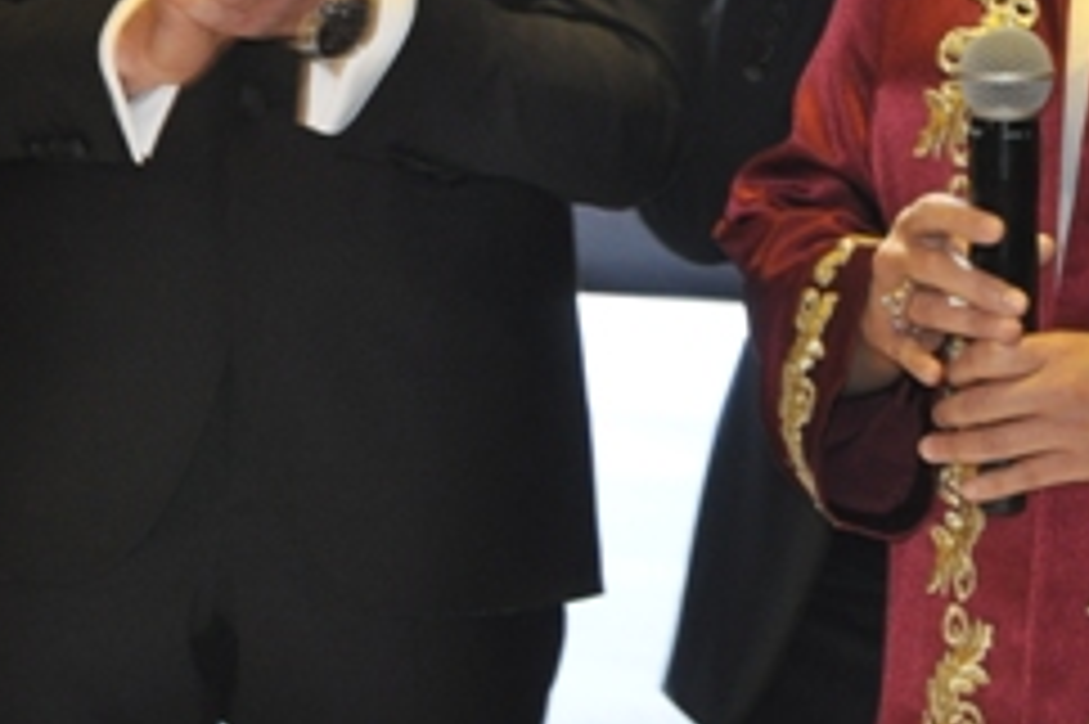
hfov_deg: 10.0
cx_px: 396
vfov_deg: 6.6
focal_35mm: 206
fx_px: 6227
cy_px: -79
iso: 800
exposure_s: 1/60
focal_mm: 52
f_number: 4.5
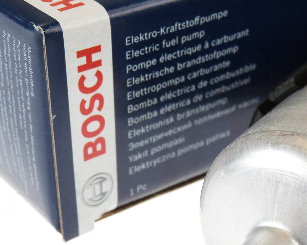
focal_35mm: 91
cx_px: 243
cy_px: 184
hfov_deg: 20.8
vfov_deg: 16.8
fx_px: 827
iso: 100
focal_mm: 9.7
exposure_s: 1/80
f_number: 3.2
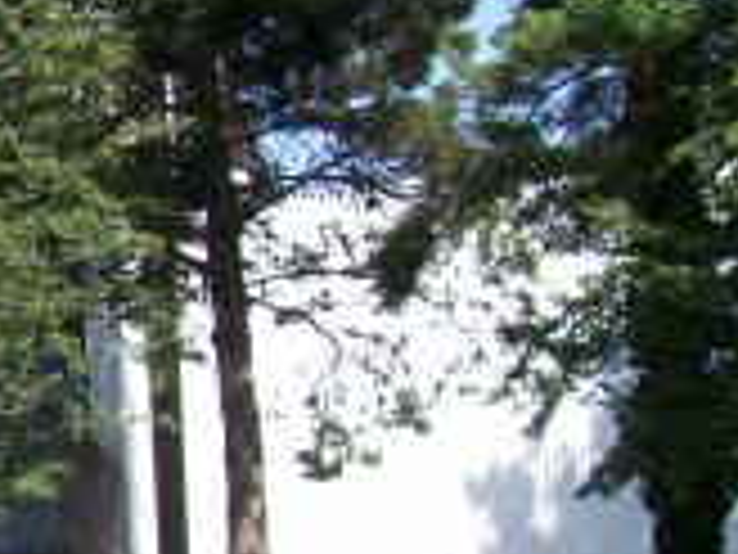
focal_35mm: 133
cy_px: 662
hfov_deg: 13.0
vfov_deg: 11.0
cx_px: -693
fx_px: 2836
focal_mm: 5.6
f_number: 5.1
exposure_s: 1/241
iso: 80
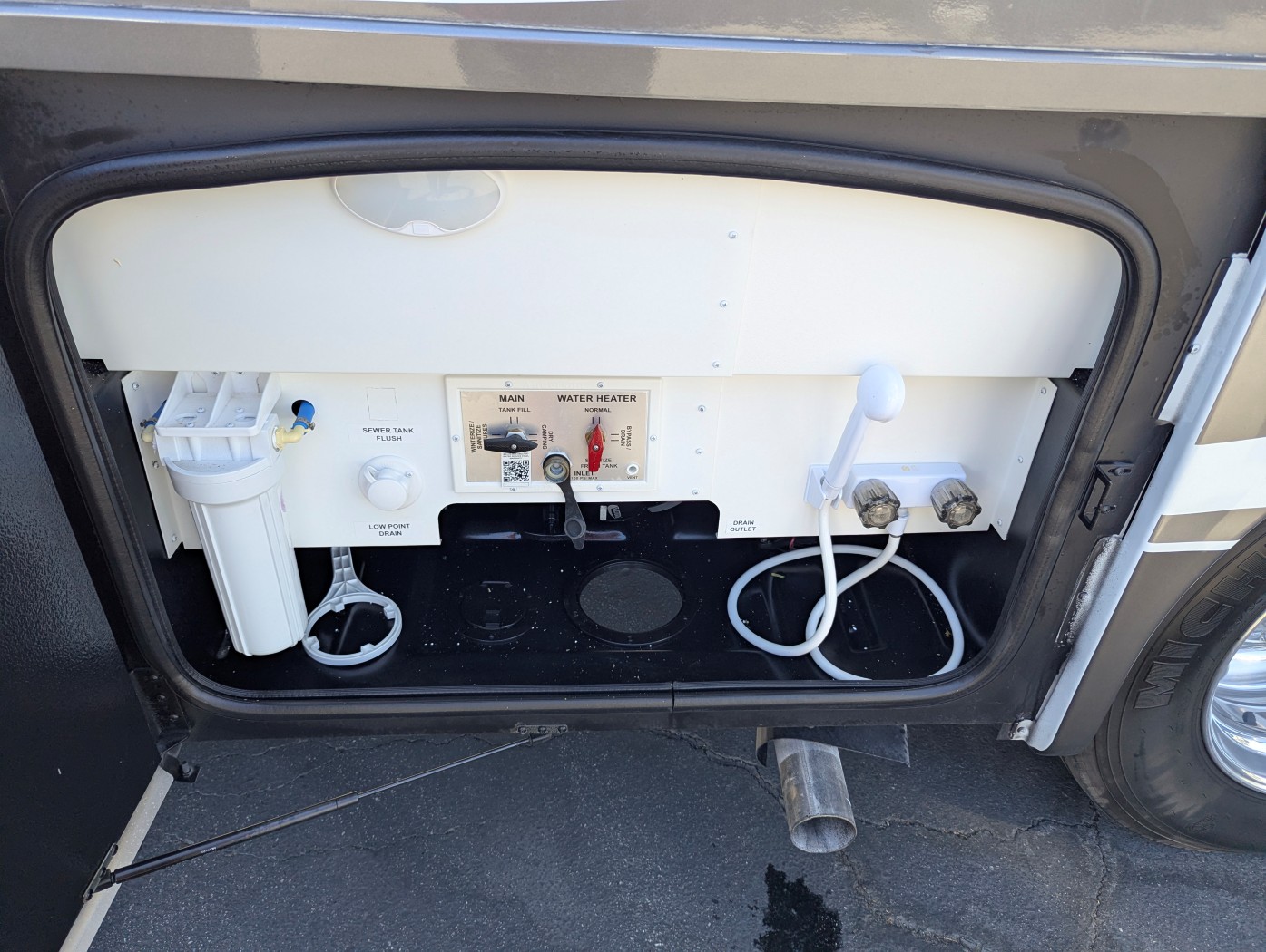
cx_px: 633
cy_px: 476
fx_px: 879
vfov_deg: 56.9
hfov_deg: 71.5
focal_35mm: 24
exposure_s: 1/256
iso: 74
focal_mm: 6.81
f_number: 1.85
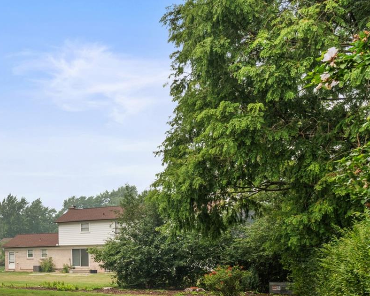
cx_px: -87
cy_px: 245
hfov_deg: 35.4
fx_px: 427
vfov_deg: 36.7
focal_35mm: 39
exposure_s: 1/50
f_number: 9
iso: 250
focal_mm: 16
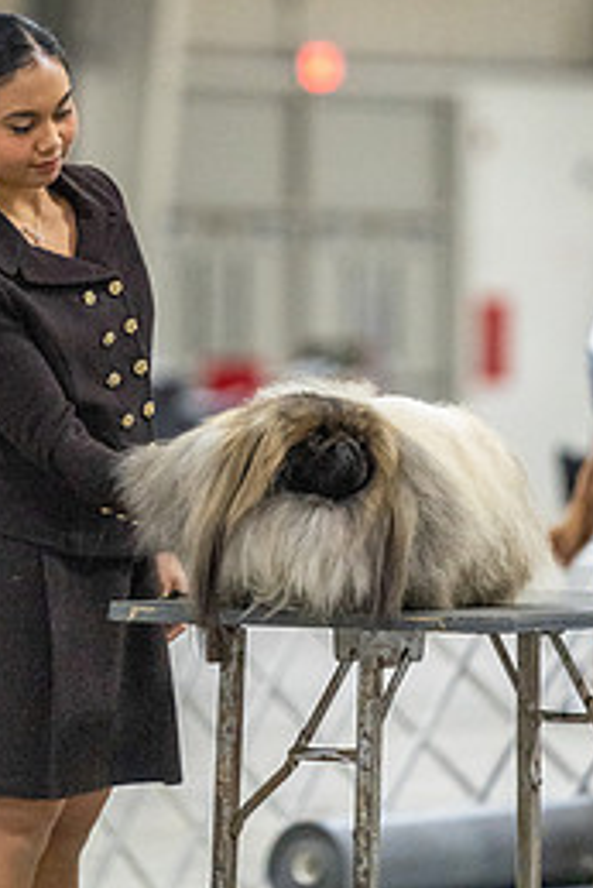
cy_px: 264
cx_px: 219
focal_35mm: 347
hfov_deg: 4.0
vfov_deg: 5.9
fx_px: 8562
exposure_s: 1/400
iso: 6400
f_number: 3.2
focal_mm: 200
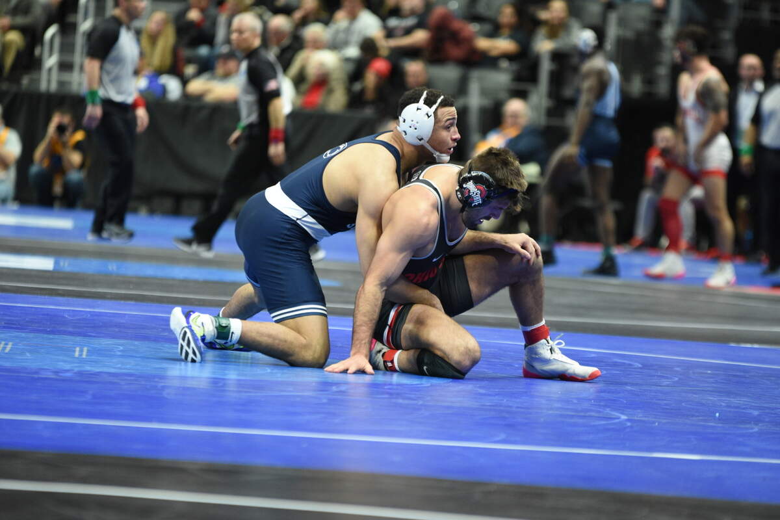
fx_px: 6499
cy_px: 260
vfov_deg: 4.6
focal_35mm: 300
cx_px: 390
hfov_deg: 6.9
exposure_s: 1/320
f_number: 2.8
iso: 1250
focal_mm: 200
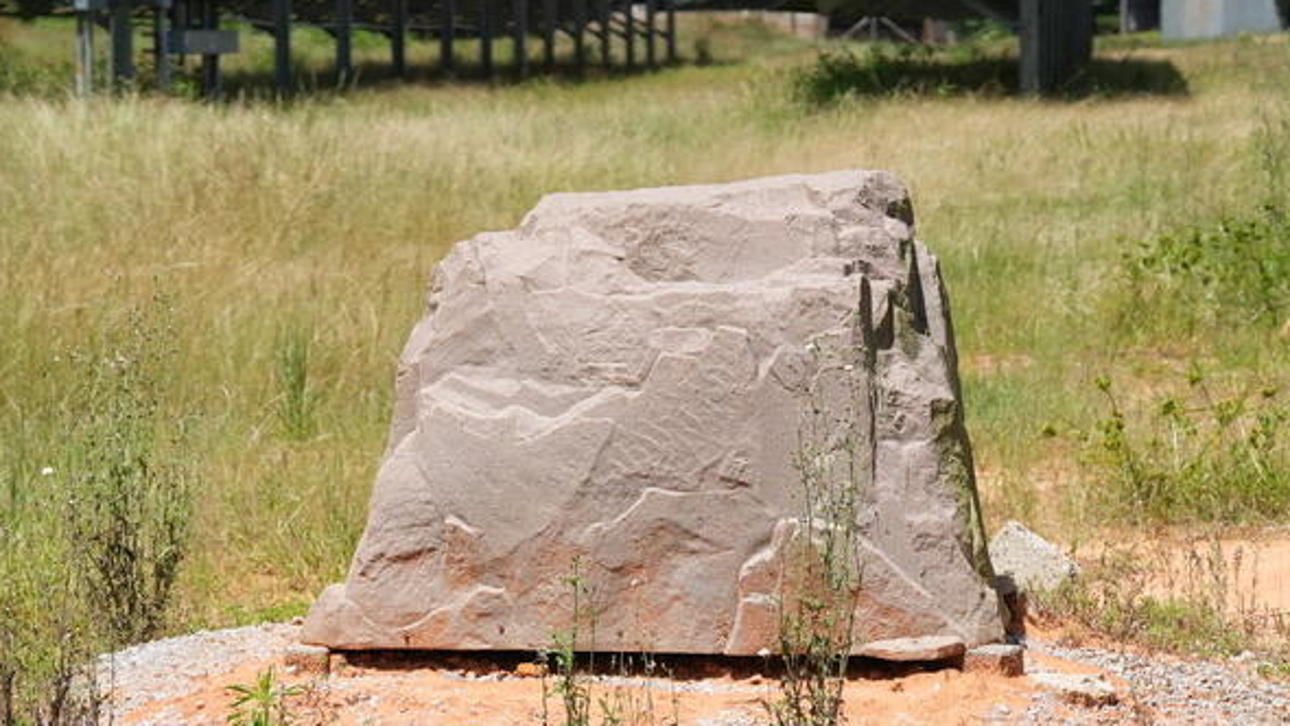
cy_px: 455
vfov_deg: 9.0
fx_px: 4618
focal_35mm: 135
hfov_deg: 15.9
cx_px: 571
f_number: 3.5
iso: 1000
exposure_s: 1/8000
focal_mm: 70
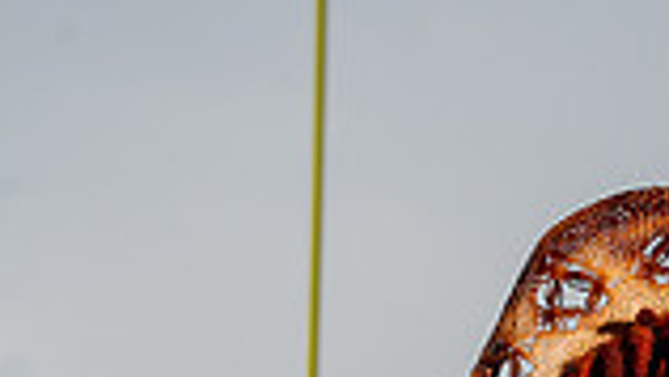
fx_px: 2751
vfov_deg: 7.3
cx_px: 622
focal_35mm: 155
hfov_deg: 13.7
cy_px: 949
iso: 1000
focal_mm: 52
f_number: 6.3
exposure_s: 1/1600
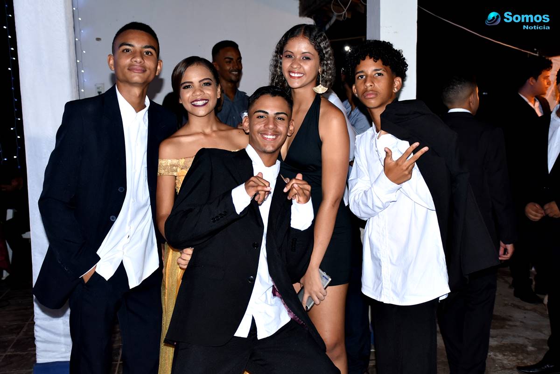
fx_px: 793
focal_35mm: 51
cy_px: 187
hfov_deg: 38.9
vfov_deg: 26.5
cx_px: 280
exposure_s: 1/80
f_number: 4.2
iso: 800
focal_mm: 34
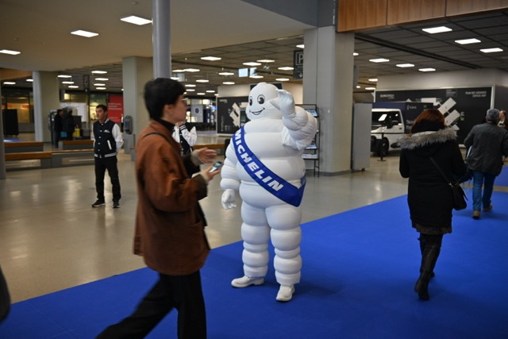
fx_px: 438
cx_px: 254
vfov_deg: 42.3
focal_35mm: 31
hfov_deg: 60.3
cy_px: 170
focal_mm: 31
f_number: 4.2
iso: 640
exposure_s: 1/60
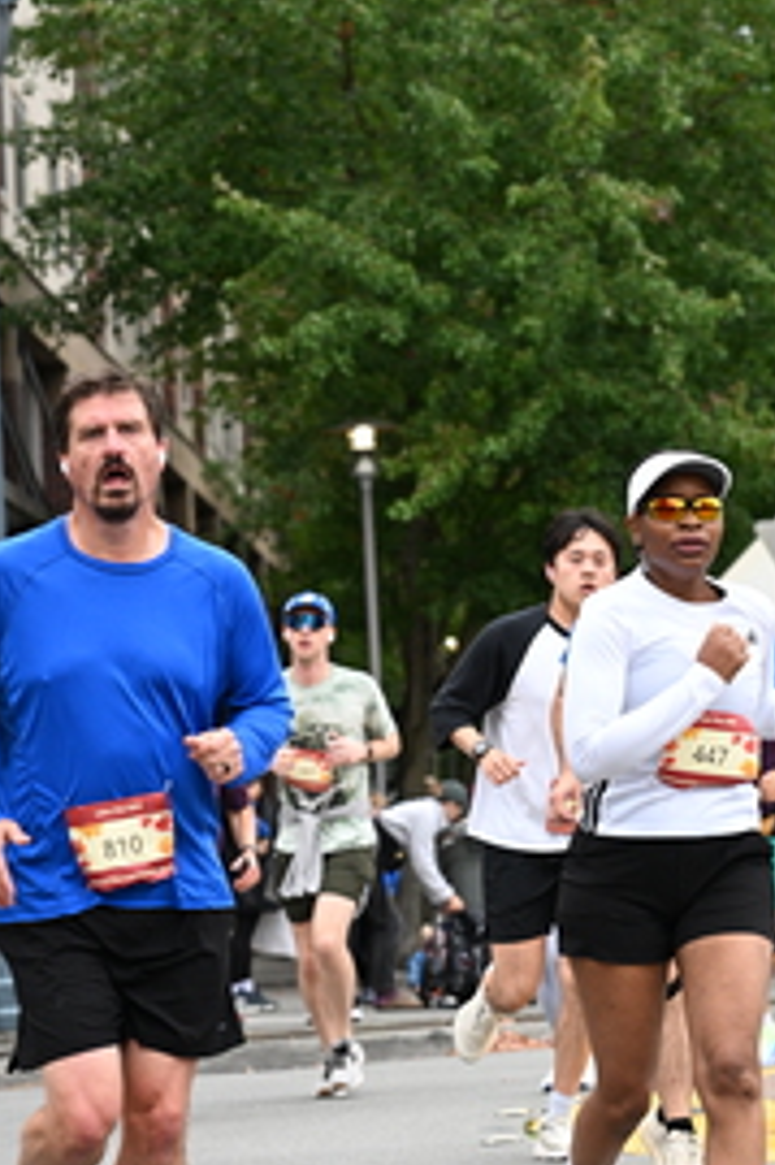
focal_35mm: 174
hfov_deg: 7.8
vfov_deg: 11.8
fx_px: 5626
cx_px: 777
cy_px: 658
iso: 1600
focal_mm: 85
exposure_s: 1/800
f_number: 4
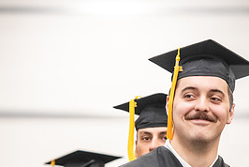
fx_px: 2036
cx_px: 201
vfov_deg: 4.7
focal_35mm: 294
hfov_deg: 7.0
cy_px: 179
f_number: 3.2
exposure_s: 1/200
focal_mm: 135
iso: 3200
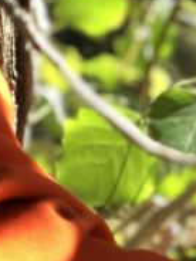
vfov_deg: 6.5
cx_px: 94
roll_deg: -5.1
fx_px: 2189
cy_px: -349
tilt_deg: -4.7
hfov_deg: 5.1
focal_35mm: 290
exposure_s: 1/154
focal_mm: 6
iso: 16
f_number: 2.4
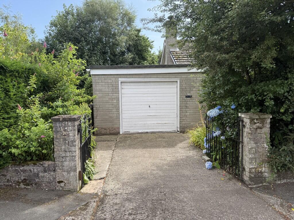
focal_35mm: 24
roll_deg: +0.6
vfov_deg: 56.8
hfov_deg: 71.6
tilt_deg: -4.2
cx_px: 147
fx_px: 204
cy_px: 110
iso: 100
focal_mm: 6.76
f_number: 1.78
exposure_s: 1/1385
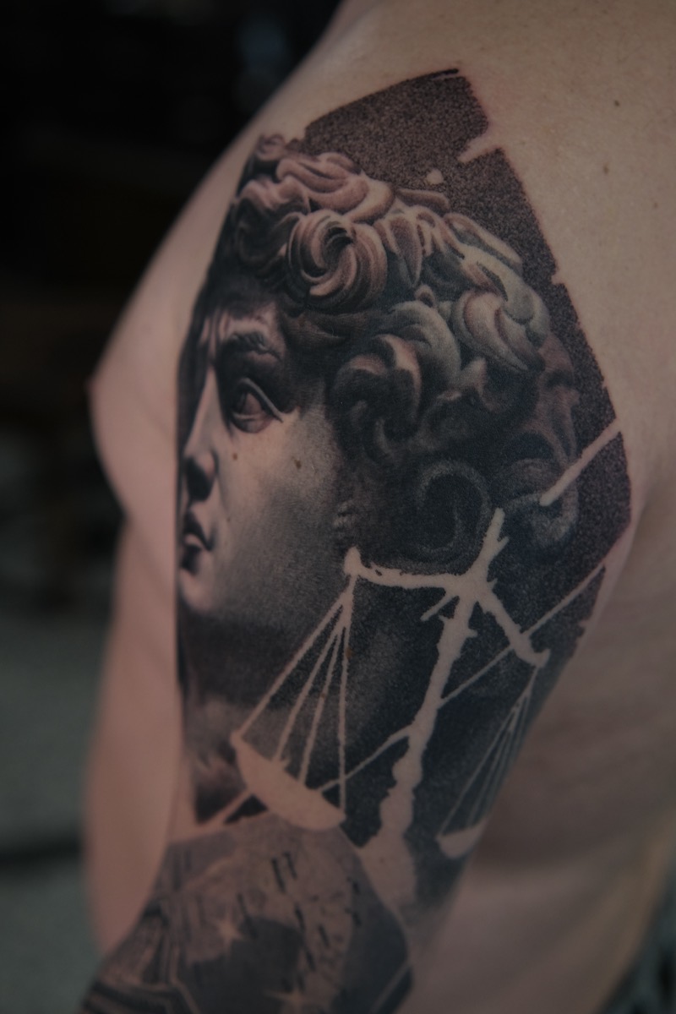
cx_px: 338
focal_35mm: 50
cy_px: 507
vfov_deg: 39.6
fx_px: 1408
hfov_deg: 27.0
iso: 640
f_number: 2
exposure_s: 1/160
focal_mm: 33
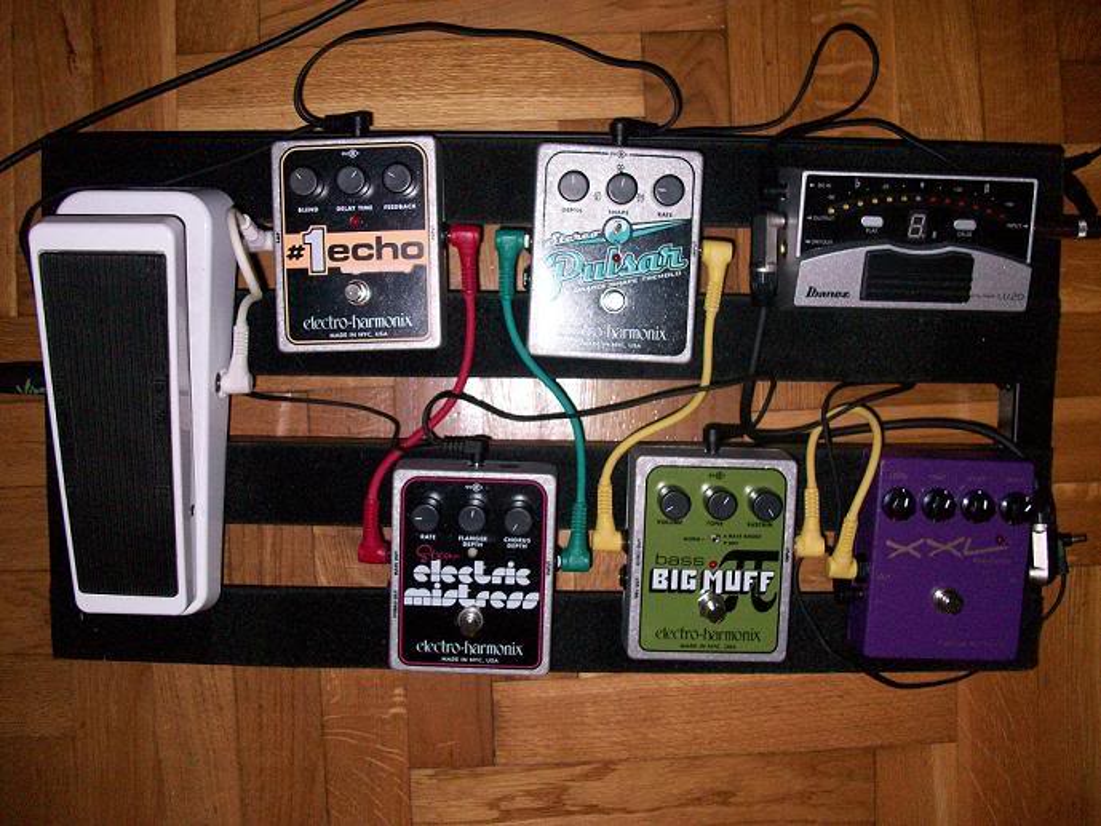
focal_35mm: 34
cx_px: 550
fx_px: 1082
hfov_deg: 53.9
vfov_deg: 41.8
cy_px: 413
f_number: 2.8
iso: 160
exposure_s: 1/60
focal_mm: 5.7
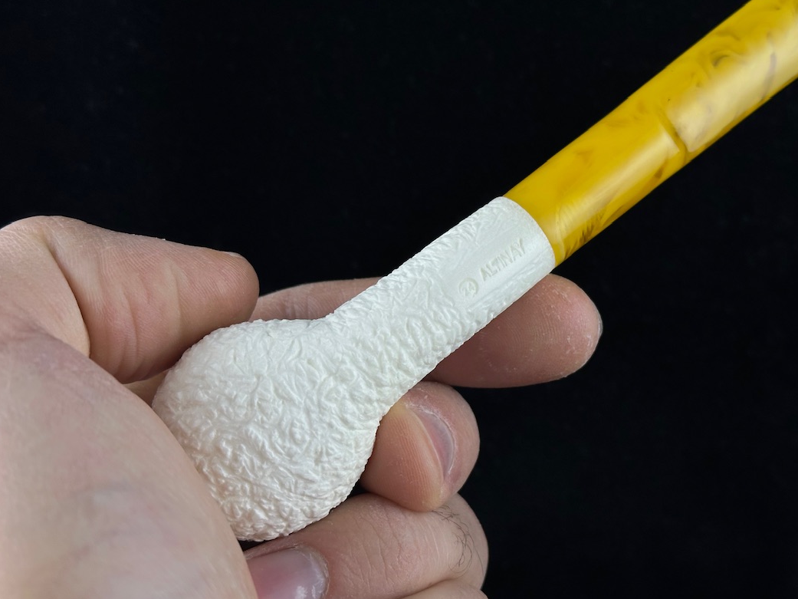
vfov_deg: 24.8
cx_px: 488
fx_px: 1360
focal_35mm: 59
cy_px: 252
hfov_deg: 32.6
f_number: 1.78
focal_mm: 6.86
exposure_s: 1/659
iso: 64
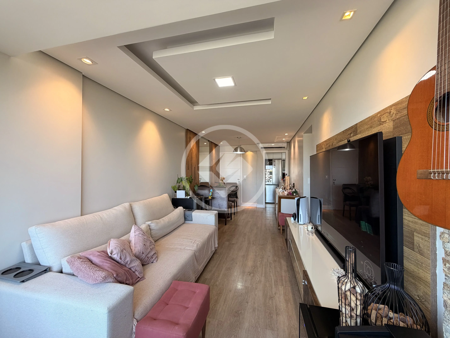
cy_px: 169
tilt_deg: +0.9
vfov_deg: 85.7
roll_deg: +0.6
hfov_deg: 102.1
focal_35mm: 14
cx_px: 225
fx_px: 182
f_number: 2.2
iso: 125
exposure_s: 1/120
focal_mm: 2.22
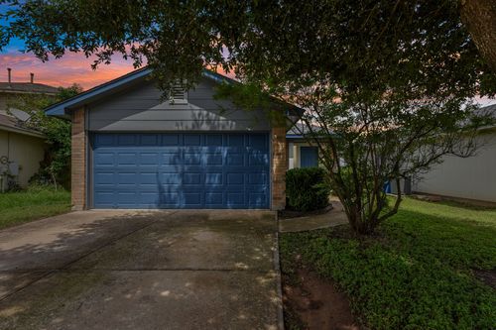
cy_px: 165
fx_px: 220
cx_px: 248
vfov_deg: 73.7
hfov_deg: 96.8
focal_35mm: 16
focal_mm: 16
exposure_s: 1/160
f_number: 8
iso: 100
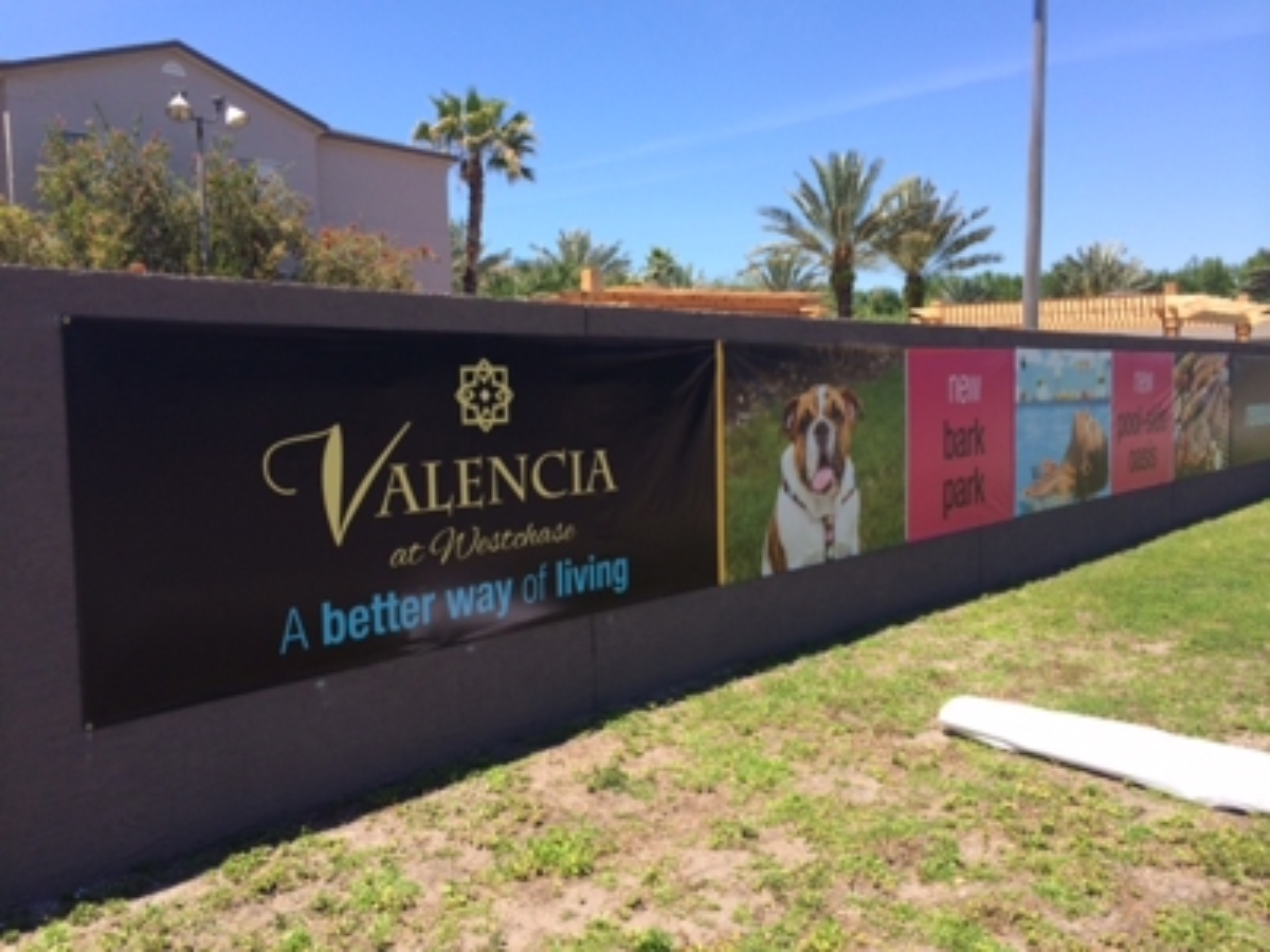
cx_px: 635
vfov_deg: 46.8
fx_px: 1101
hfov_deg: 60.0
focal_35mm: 30
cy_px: 476
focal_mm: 4.12
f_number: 2.2
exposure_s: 1/1140
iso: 32
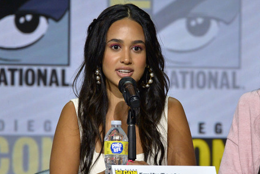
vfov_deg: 2.7
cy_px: 88
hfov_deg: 4.0
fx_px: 3699
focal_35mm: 512
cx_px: 131
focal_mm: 500
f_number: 6.3
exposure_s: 1/250
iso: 1600
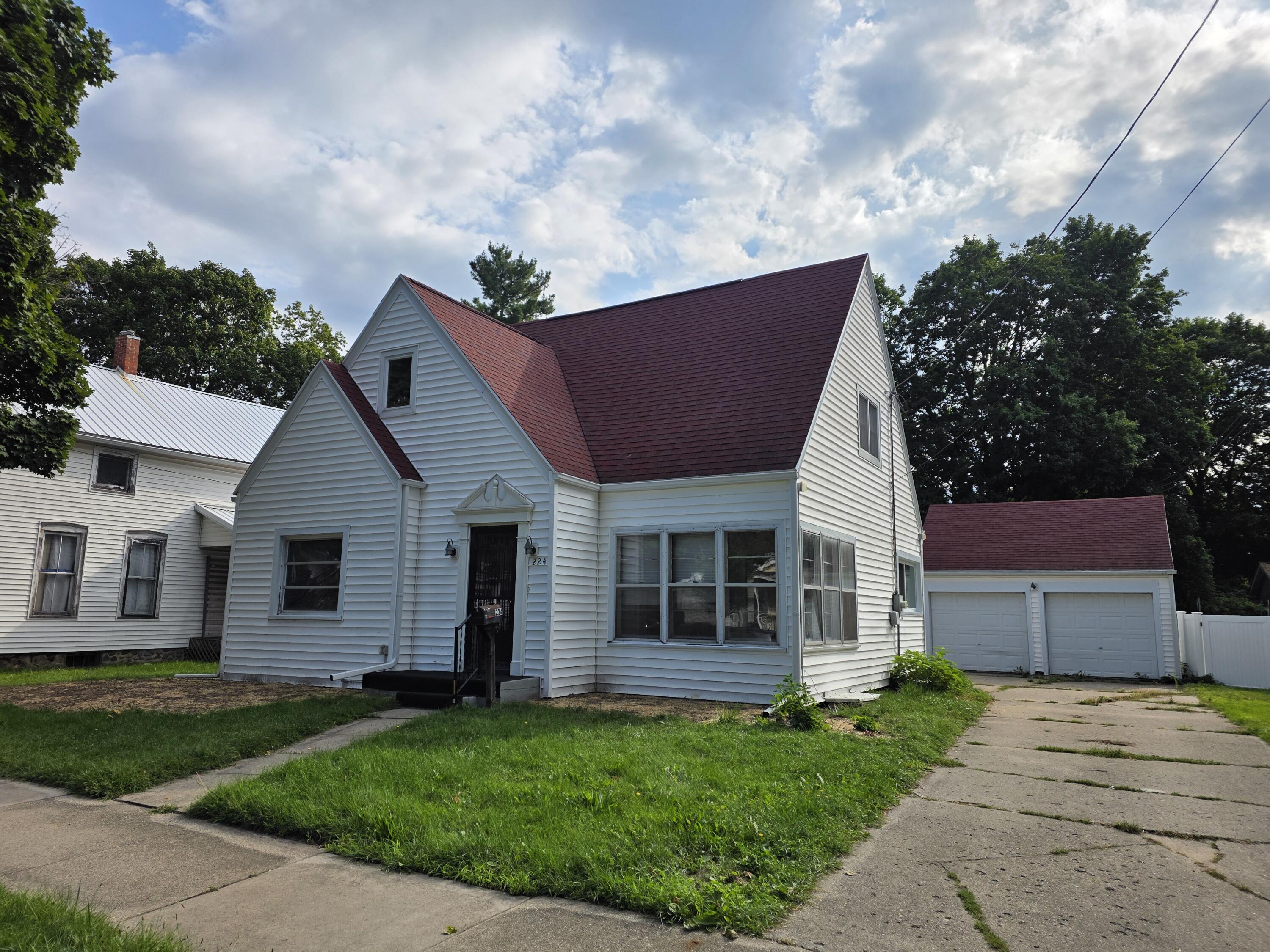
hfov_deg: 73.9
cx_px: 635
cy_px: 476
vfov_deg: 58.9
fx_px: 844
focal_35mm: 23
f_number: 1.7
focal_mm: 6.3
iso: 50
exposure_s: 1/7944
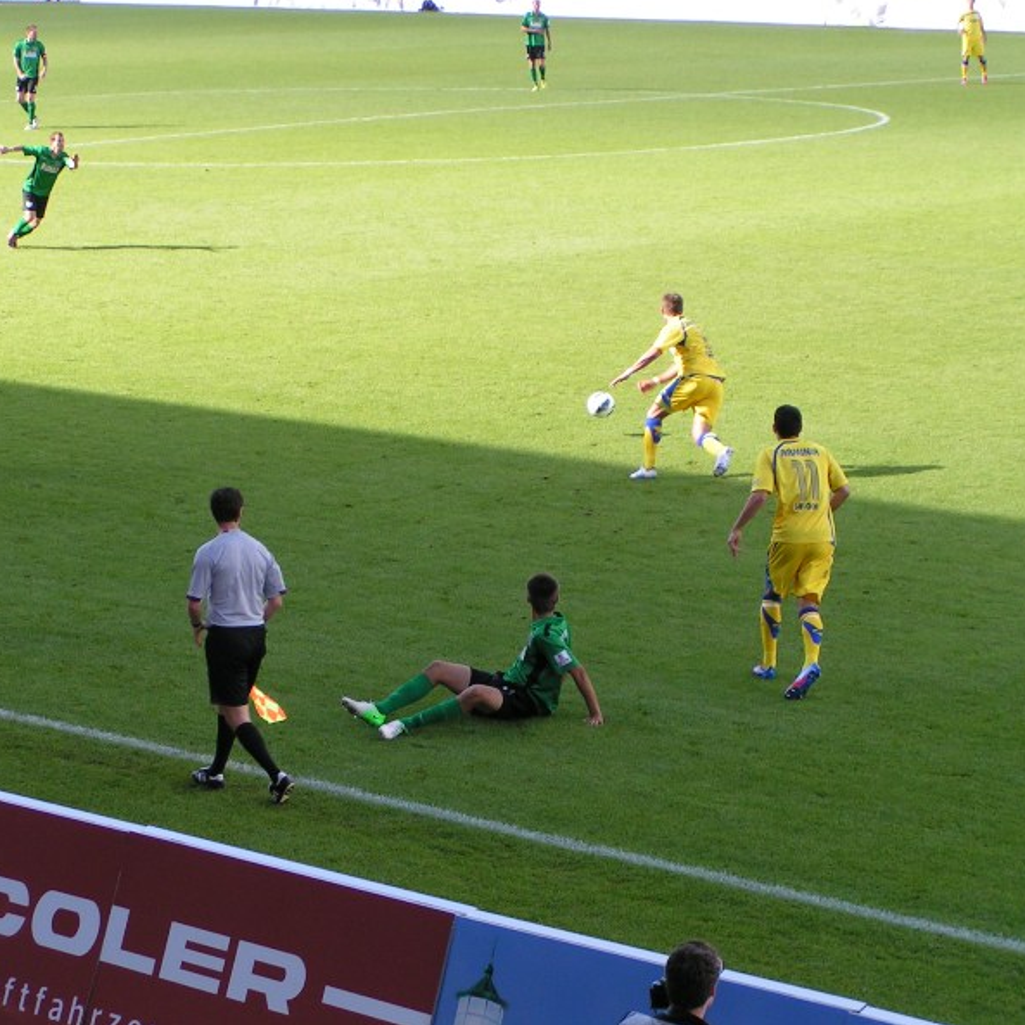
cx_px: 406
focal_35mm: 118
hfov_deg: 14.8
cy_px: 510
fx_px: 3953
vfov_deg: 14.8
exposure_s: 1/160
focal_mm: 15.2
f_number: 4.5
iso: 50
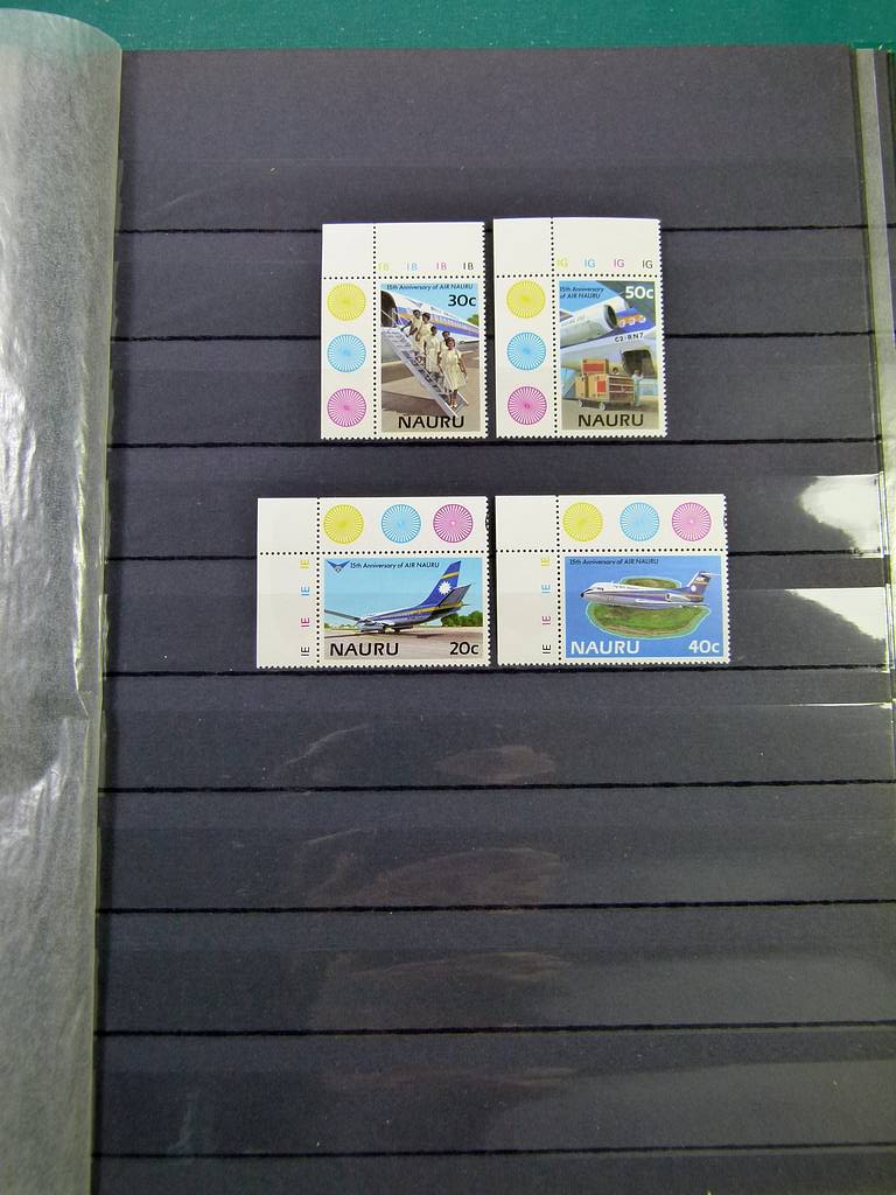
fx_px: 1277
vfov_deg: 50.1
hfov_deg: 38.7
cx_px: 448
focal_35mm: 37
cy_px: 598
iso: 160
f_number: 3.1
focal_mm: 6.7
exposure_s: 1/80
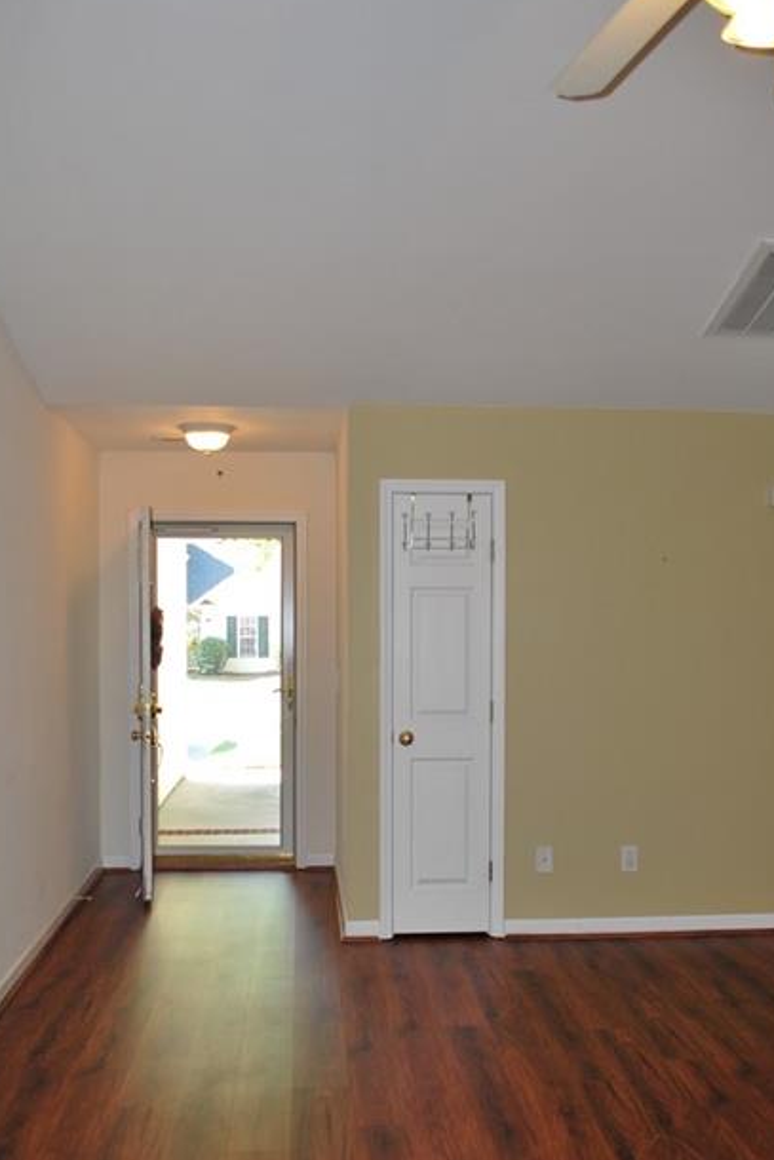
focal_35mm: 34
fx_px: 1096
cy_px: 673
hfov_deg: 38.9
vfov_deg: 55.5
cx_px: 372
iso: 200
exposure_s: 1/80
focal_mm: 18
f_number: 3.5
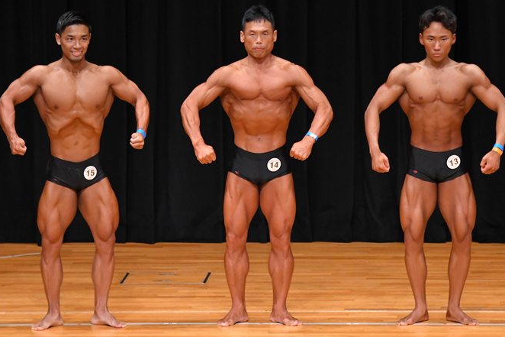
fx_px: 4431
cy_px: 168
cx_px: 262
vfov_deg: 4.3
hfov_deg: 6.5
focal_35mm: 316
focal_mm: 180
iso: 4000
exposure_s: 1/400
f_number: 5.6
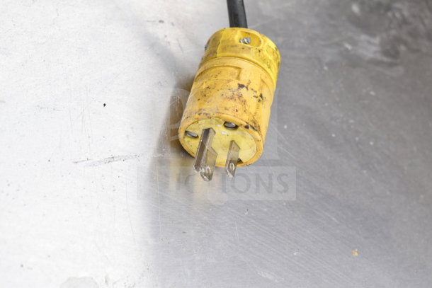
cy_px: 144
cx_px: 216
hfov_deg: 38.9
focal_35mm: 51
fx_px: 612
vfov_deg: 26.5
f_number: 5.6
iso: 200
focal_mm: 34
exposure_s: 1/125
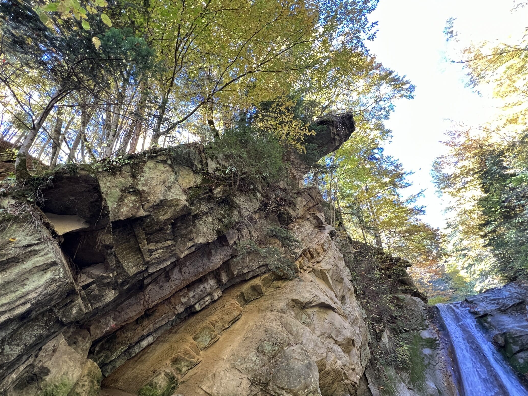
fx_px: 244
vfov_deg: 77.4
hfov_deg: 94.4
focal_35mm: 16
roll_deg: +0.7
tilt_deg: +31.4
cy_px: 233
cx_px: 253
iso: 200
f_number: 1.8
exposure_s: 1/99
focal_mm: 1.57
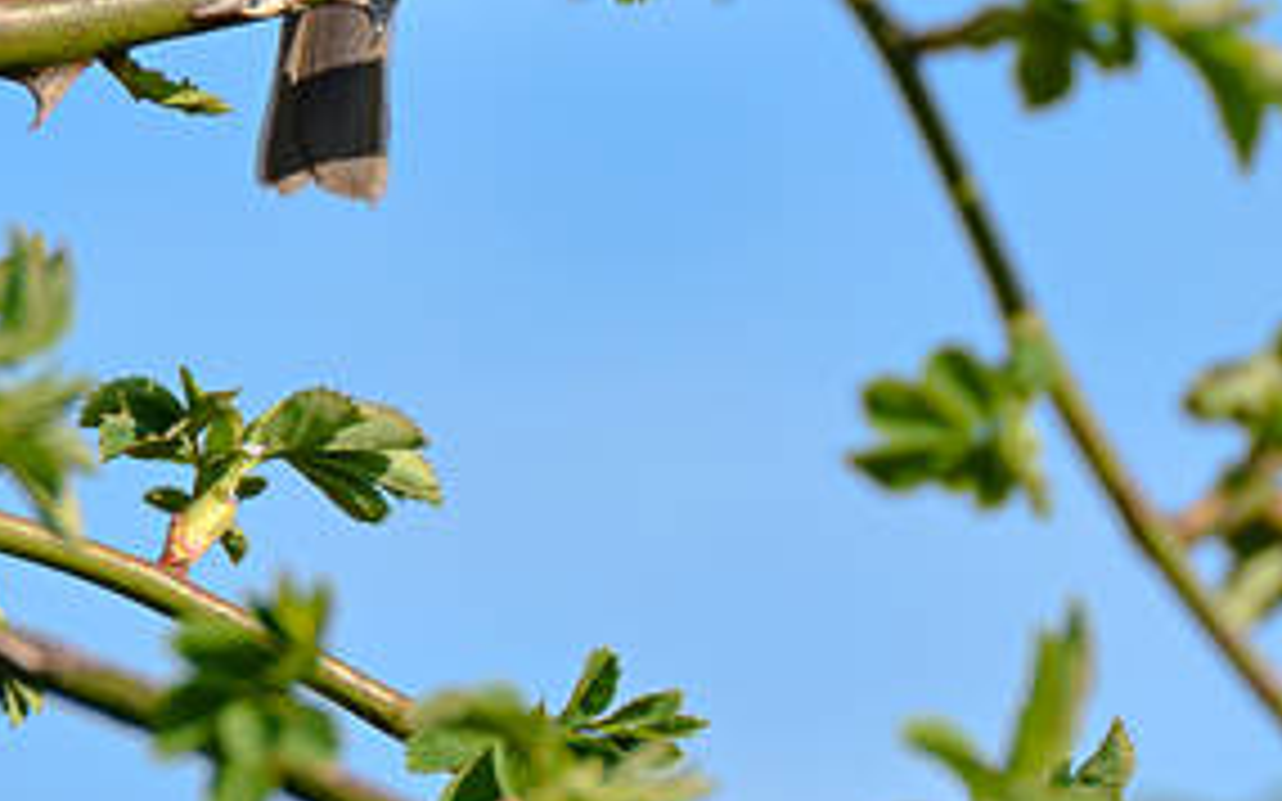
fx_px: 40311
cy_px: -158
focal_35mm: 1154
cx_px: 423
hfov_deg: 1.8
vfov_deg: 1.1
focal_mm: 300
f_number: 11
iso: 125
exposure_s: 1/200
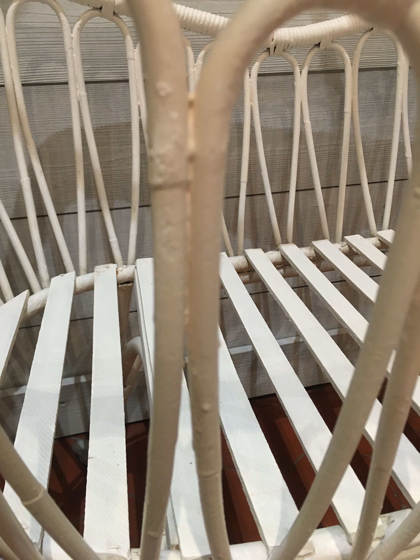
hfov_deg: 48.2
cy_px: 280
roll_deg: +1.0
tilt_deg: -26.7
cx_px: 210
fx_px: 469
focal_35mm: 29
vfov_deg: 61.7
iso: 160
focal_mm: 4.15
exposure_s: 1/33
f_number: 2.2
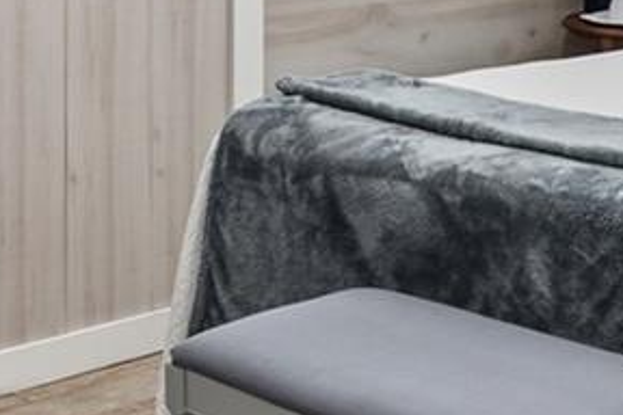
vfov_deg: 14.6
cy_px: -153
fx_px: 1540
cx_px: 396
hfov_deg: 22.8
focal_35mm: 89
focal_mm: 16
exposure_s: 1/40
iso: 400
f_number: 9
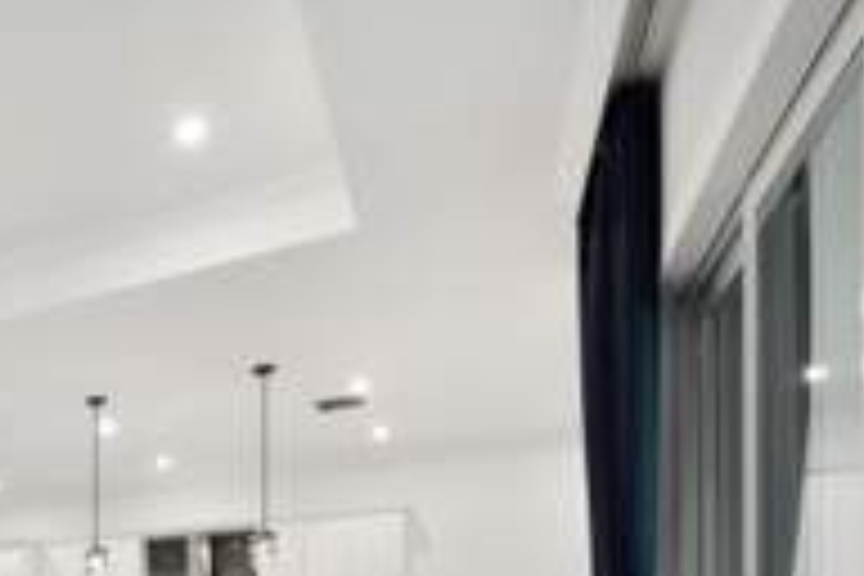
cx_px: -94
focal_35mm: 35
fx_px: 840
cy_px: 677
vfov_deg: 32.0
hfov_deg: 42.4
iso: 250
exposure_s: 1/8
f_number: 9
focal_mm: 14
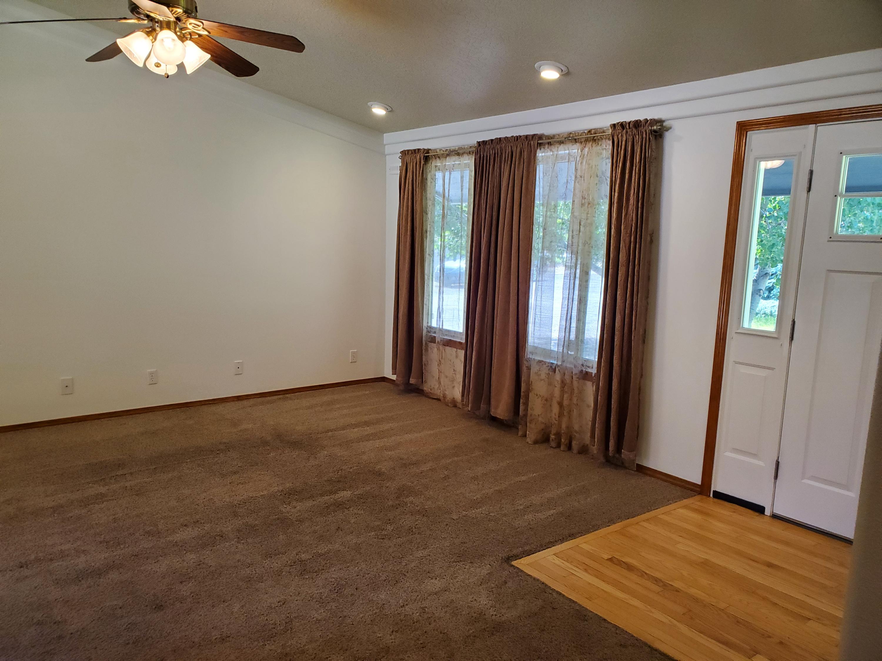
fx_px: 662
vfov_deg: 53.1
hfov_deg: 67.3
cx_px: 441
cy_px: 330
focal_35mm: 26
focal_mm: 4.3
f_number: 2.4
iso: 320
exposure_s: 1/120
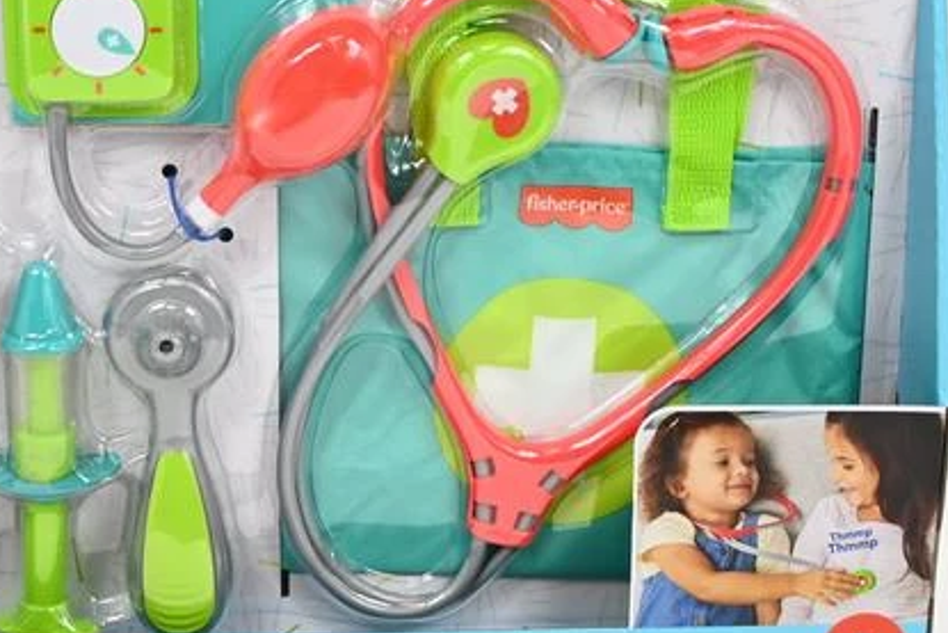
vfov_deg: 17.2
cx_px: 313
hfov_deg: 25.4
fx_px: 2089
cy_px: 297
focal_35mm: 79
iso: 450
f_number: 4.8
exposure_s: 1/125
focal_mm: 30.5
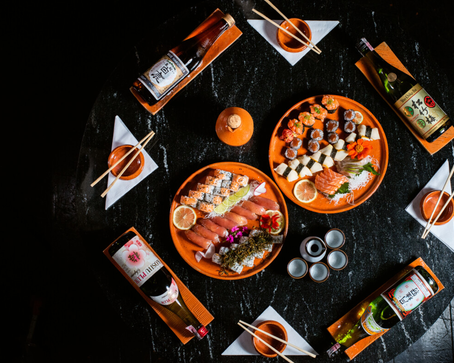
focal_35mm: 57
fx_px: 766
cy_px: 183
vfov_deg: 26.7
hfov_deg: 32.9
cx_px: 267
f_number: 7.1
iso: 800
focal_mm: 50
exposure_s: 1/125
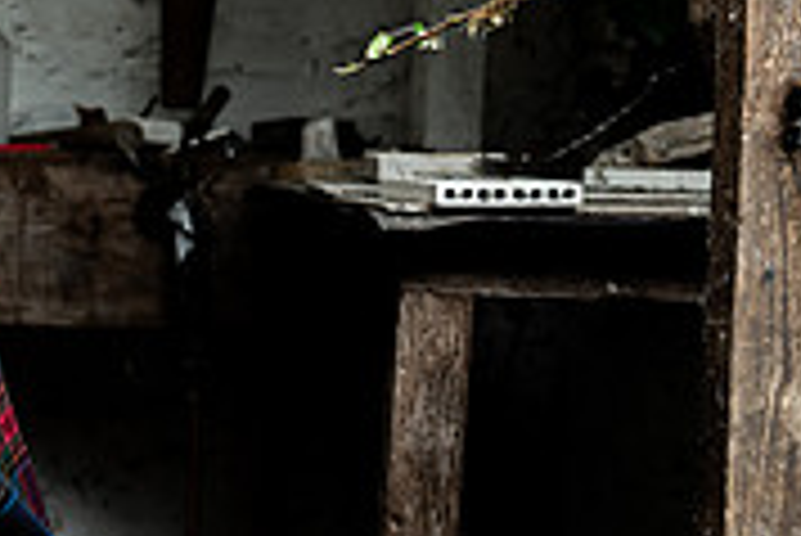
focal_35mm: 117
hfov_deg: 16.3
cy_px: 318
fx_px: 2605
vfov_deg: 11.7
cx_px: -315
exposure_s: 1/30
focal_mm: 36
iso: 64
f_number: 4
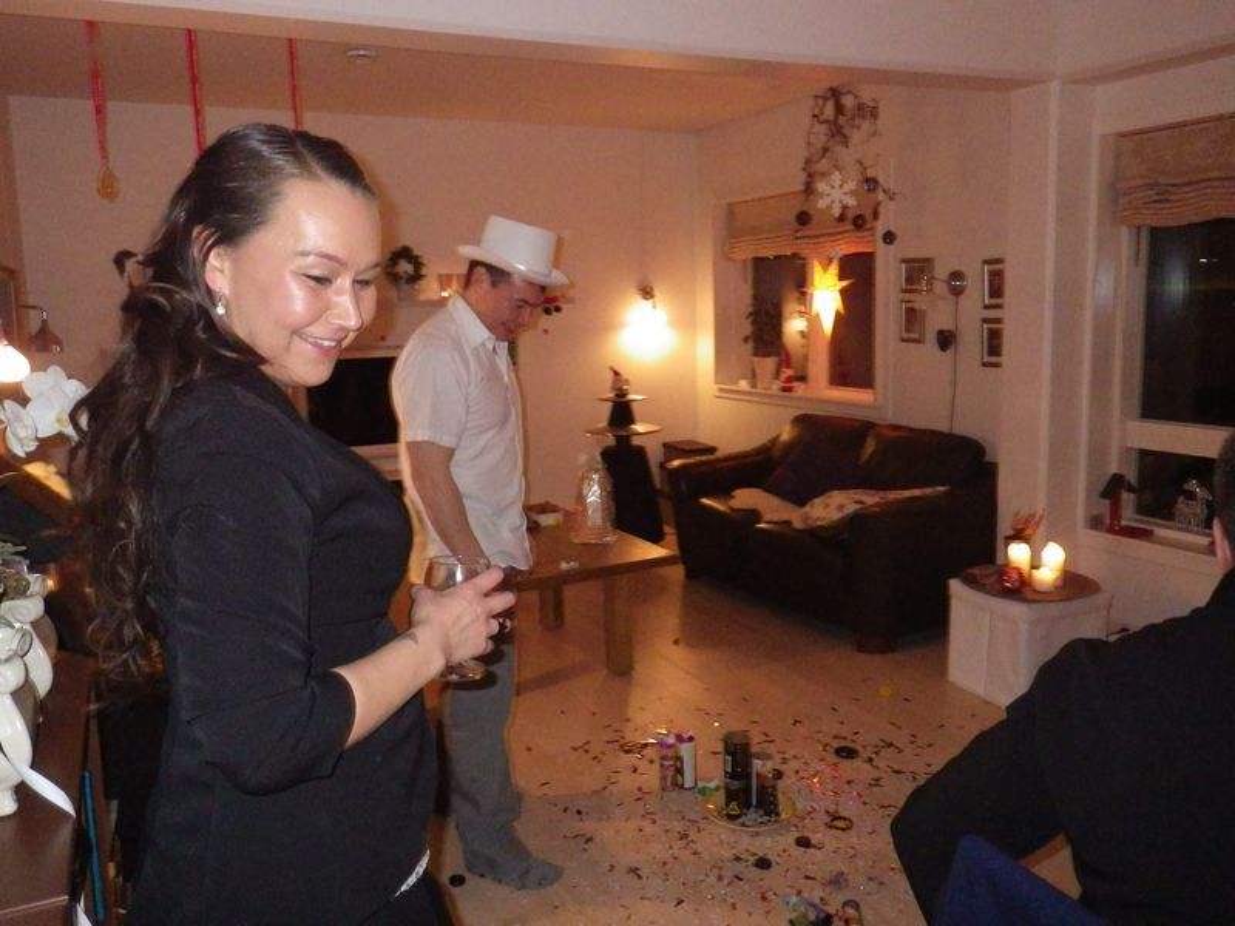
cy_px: 463
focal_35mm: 28
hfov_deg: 63.4
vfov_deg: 49.7
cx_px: 618
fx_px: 999
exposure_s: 1/45
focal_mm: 5
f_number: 3.5
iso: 1600
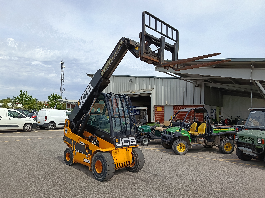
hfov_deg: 71.6
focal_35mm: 24
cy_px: 99
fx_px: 184
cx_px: 132
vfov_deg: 56.8
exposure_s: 1/591
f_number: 1.7
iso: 50
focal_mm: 5.24
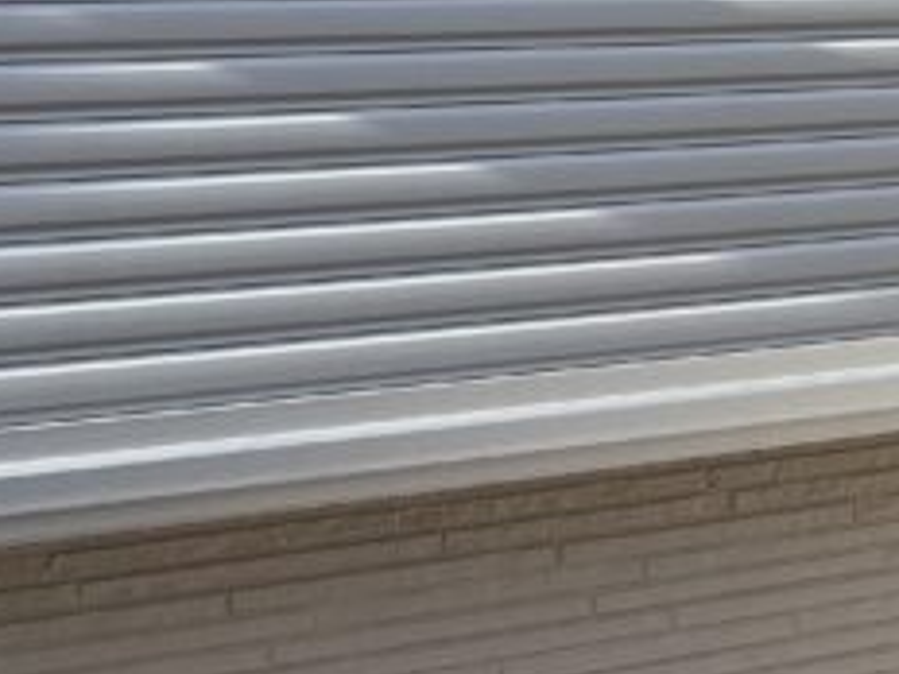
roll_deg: +0.3
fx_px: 2753
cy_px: -345
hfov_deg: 14.6
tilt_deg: +5.5
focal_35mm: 106
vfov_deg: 13.2
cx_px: 1899
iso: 100
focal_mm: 6.76
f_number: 1.78
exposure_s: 1/2110
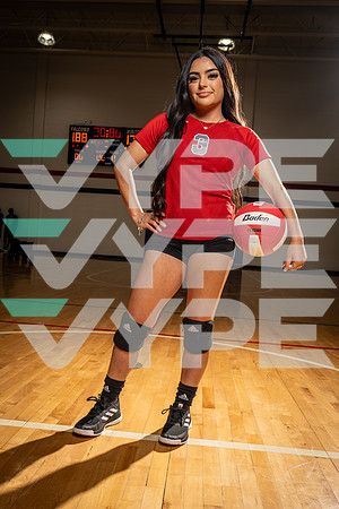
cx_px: 170
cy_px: 254
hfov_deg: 43.6
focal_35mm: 30
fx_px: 424
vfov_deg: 61.9
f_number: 5.6
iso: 125
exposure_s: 1/250
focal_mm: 30
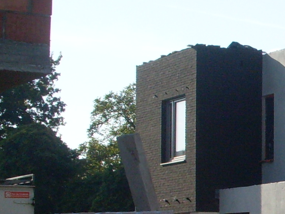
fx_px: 1317
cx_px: 595
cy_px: 208
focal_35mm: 160
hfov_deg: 11.1
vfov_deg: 9.2
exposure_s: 1/180
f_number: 8.4
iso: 80
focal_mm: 6.3
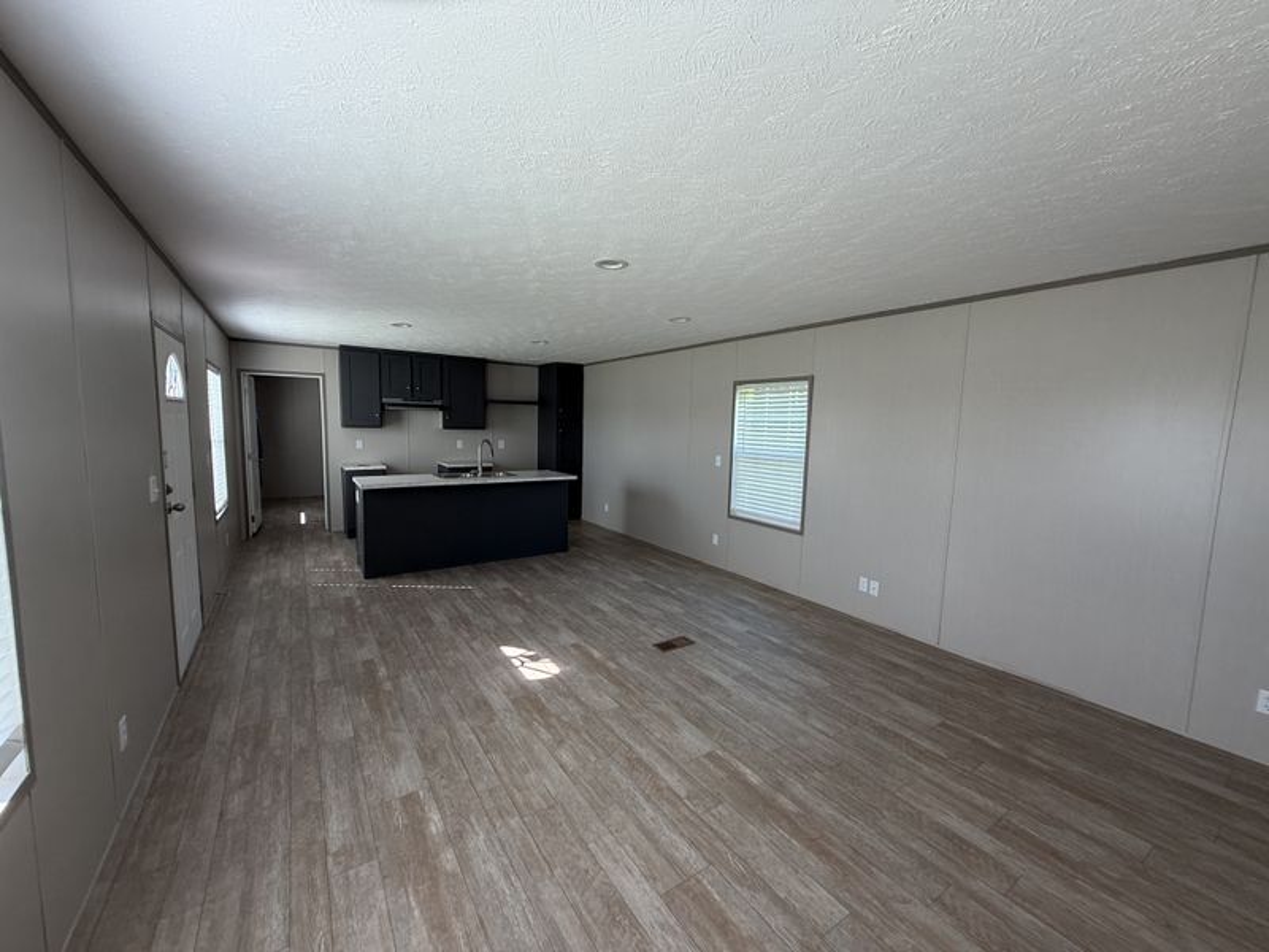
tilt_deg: -6.7
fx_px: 513
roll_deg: +0.2
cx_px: 634
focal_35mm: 14
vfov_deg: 85.7
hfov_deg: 102.1
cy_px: 476
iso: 100
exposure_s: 1/121
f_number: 2.2
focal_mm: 2.22
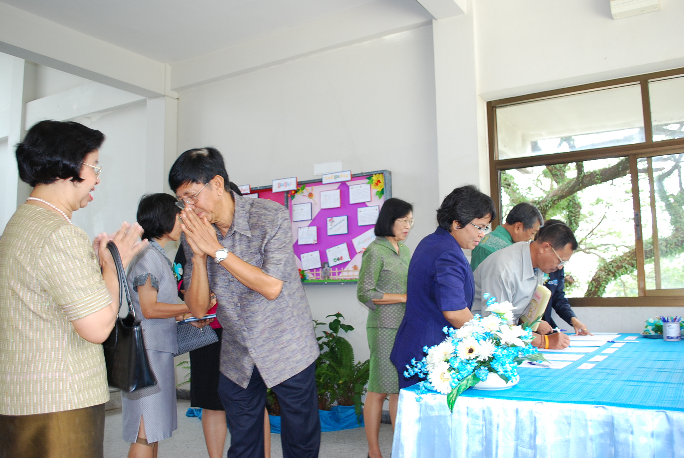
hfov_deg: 61.9
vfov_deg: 43.7
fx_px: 571
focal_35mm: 30
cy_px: 229
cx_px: 342
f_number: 4
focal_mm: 20
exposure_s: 1/50
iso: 400
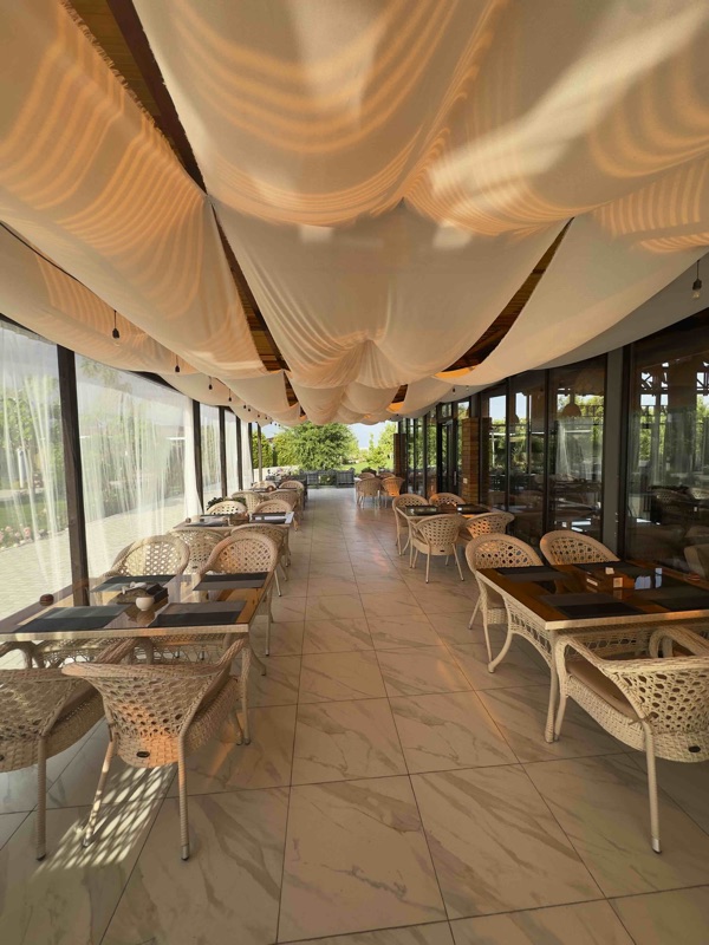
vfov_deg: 102.1
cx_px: 354
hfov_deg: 85.7
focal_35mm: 14
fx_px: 382
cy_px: 472
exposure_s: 1/596
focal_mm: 2.22
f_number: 2.2
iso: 40
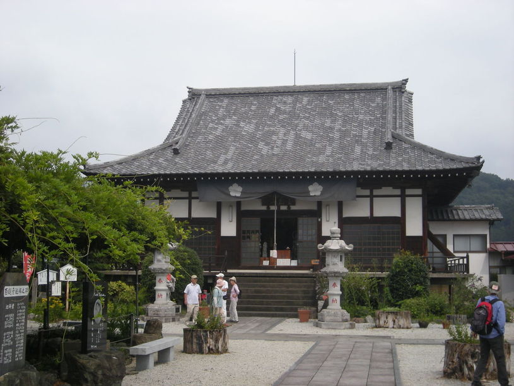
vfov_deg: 29.7
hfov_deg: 38.9
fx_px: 727
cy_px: 193
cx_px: 257
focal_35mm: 49
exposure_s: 1/191
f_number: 6.4
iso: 64
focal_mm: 7.9
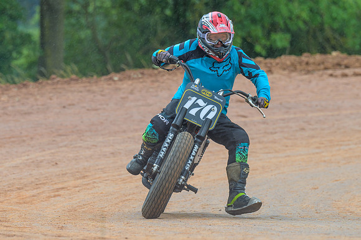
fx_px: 3898
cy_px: 117
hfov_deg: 5.3
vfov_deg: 3.5
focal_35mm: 389
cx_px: 188
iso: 200
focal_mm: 200
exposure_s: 1/400
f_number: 4
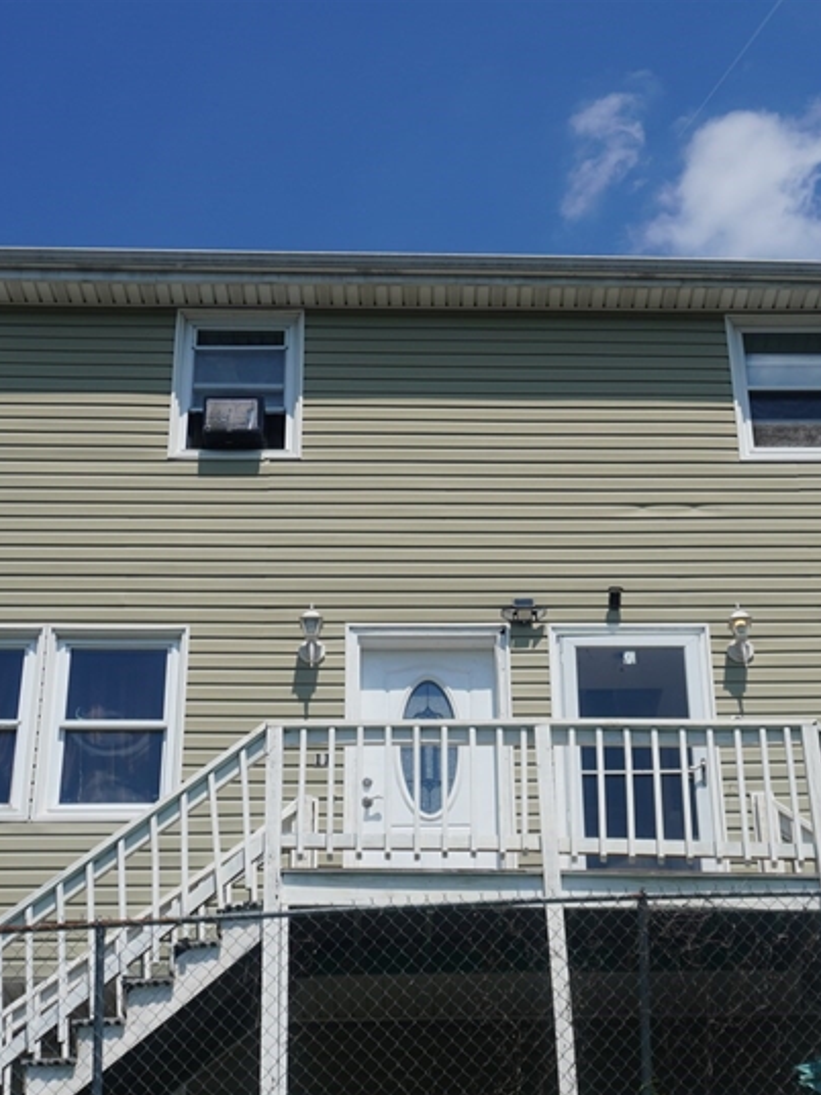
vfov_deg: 33.1
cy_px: 696
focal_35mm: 58
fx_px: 1832
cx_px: 529
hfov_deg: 25.2
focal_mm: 21
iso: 100
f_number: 5
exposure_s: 1/1250
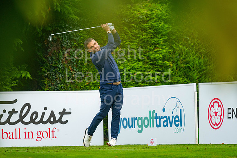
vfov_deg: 4.6
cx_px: 118
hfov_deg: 6.9
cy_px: 79
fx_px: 1975
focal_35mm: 300
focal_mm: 300
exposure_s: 1/500
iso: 1000
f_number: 4
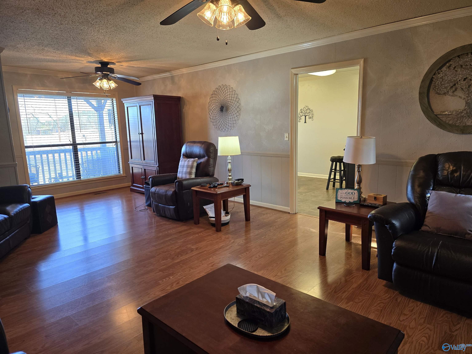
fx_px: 314
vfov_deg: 58.9
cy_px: 177
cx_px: 236
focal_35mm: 23
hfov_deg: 73.9
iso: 160
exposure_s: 1/120
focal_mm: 6.3
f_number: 1.7
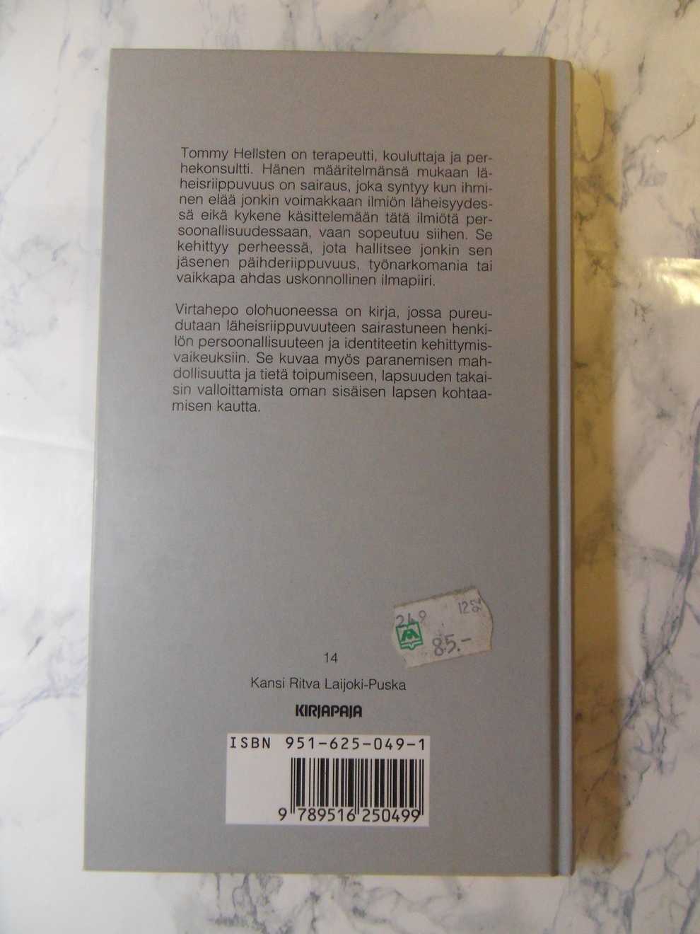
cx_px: 350
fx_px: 647
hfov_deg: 56.8
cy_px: 467
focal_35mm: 24
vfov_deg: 71.6
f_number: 3.3
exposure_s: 1/45
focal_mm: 4.2
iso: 400
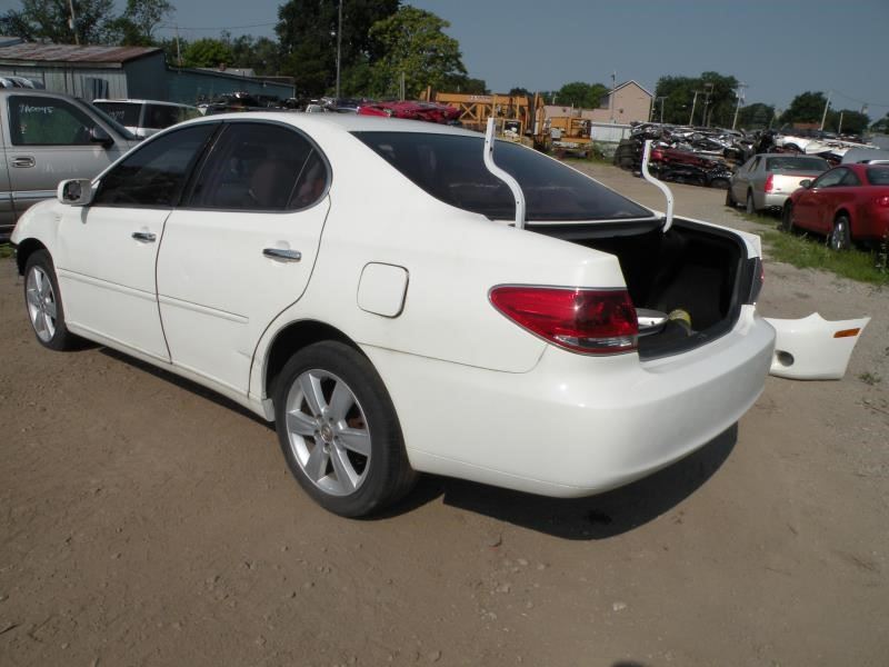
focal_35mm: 27
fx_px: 693
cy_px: 334
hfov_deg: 65.3
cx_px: 444
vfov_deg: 51.4
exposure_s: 1/430
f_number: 8
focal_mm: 4.7
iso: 64
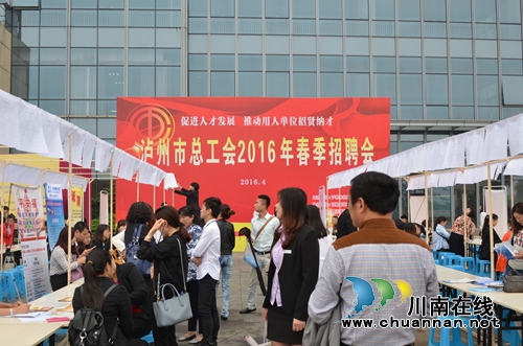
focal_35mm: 42
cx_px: 262
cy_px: 173
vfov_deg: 31.7
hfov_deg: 46.5
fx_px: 609
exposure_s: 1/125
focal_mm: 28
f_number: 5.6
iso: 100
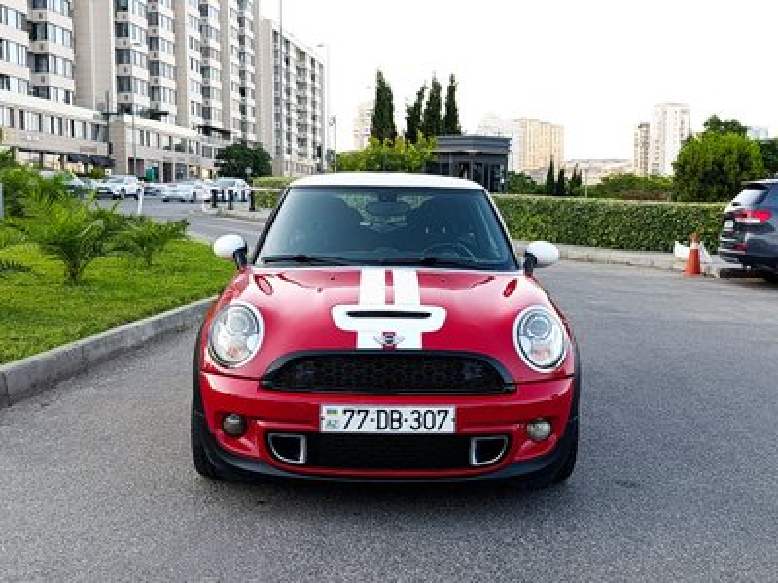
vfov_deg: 37.7
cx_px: 389
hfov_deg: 49.0
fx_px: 854
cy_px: 292
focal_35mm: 38
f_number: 1.65
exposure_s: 1/100
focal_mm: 6.11
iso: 68
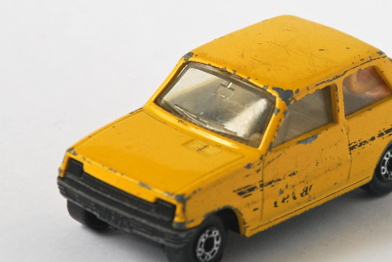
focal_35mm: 305
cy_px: 145
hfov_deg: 6.8
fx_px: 3322
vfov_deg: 4.5
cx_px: 252
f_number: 5.6
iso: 400
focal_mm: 135
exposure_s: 1/80
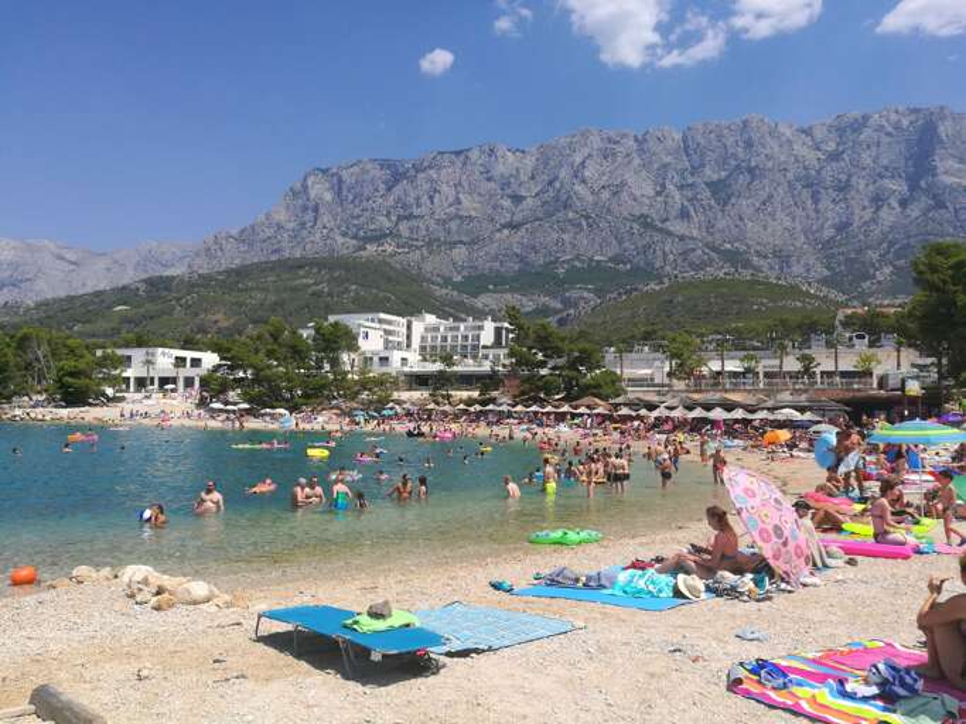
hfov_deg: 65.3
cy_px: 362
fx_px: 753
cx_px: 483
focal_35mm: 27
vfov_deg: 51.3
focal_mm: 4.5
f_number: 2.2
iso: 50
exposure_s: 1/1212
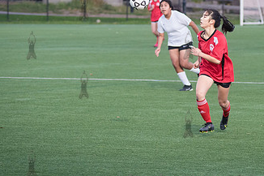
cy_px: 68
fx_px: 1986
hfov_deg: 7.6
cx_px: 193
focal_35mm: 271
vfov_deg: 5.1
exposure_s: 1/500
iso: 2000
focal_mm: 120
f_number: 4
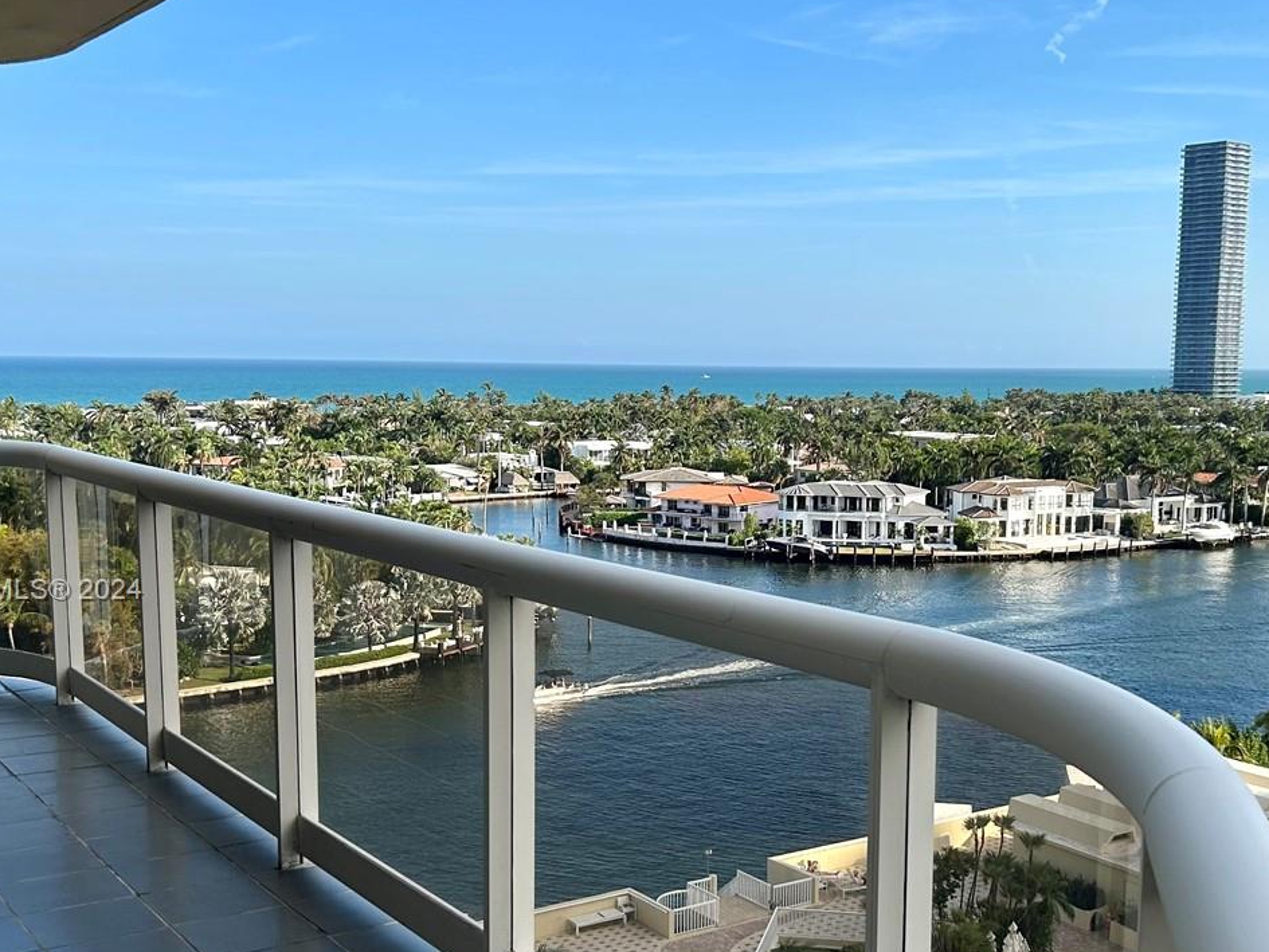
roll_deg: -0.2
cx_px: 787
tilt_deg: -8.0
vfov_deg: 32.7
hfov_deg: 42.6
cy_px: 592
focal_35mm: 44
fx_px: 1613
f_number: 1.5
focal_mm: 5.7
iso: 50
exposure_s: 1/3165
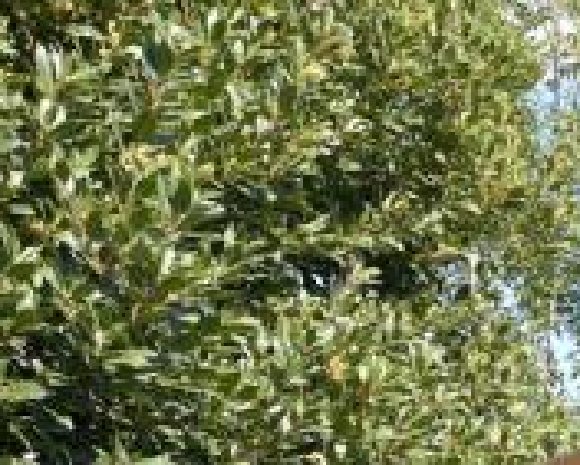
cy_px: 836
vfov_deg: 15.9
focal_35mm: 82
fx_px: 1408
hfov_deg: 17.2
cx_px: 1147
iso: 100
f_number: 8
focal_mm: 10
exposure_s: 1/100
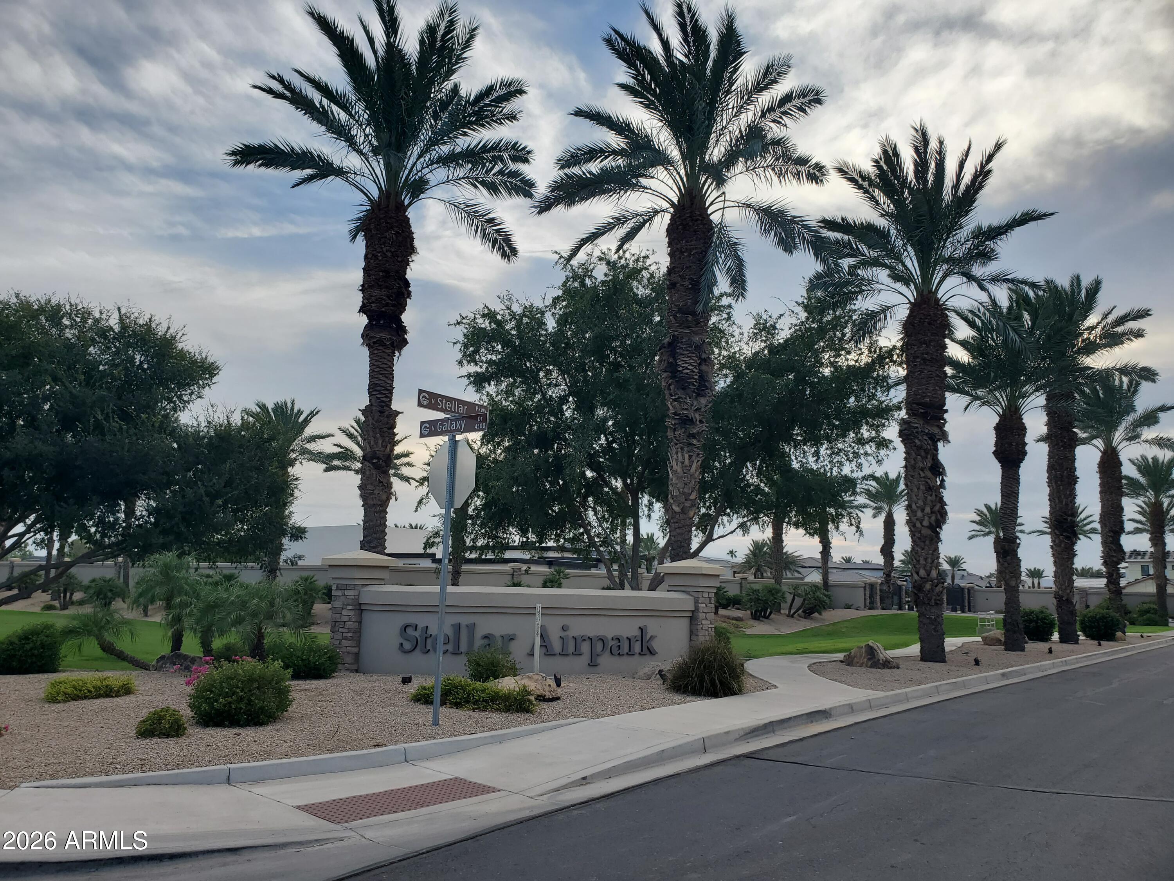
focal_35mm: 26
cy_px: 440
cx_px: 587
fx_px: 882
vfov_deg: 53.1
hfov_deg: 67.3
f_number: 2.4
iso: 50
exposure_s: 1/897
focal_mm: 4.3
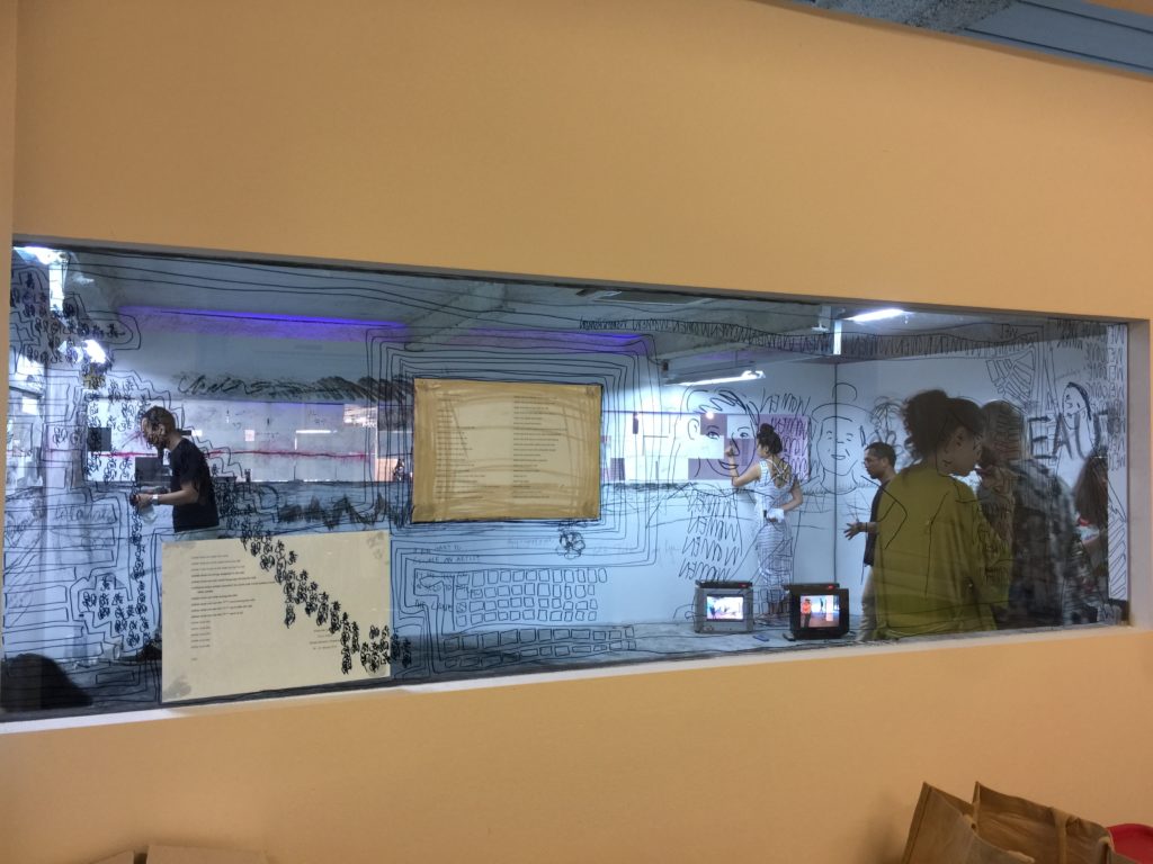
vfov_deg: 48.2
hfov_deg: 61.7
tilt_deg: +1.3
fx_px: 966
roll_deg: -1.5
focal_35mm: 29
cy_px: 432
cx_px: 576
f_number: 2.2
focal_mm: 4.15
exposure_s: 1/17
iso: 40
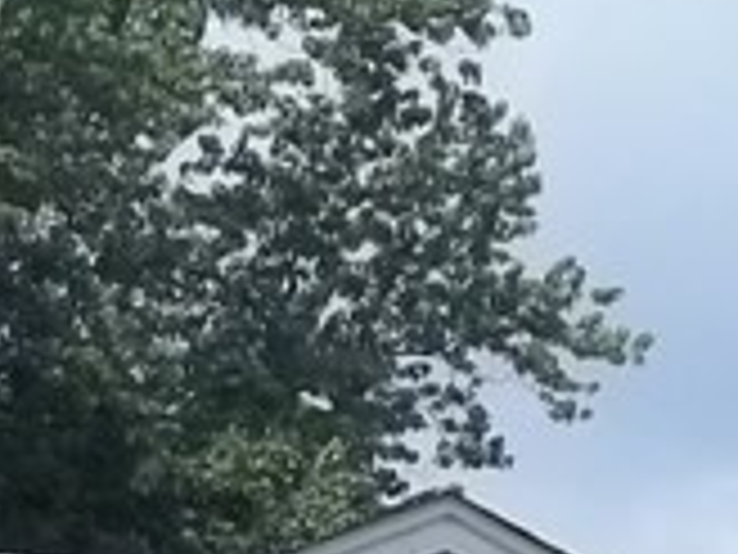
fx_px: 5181
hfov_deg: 8.1
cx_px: 378
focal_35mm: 243
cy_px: 1302
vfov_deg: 5.9
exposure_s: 1/160
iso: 64
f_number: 9.9
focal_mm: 7.1
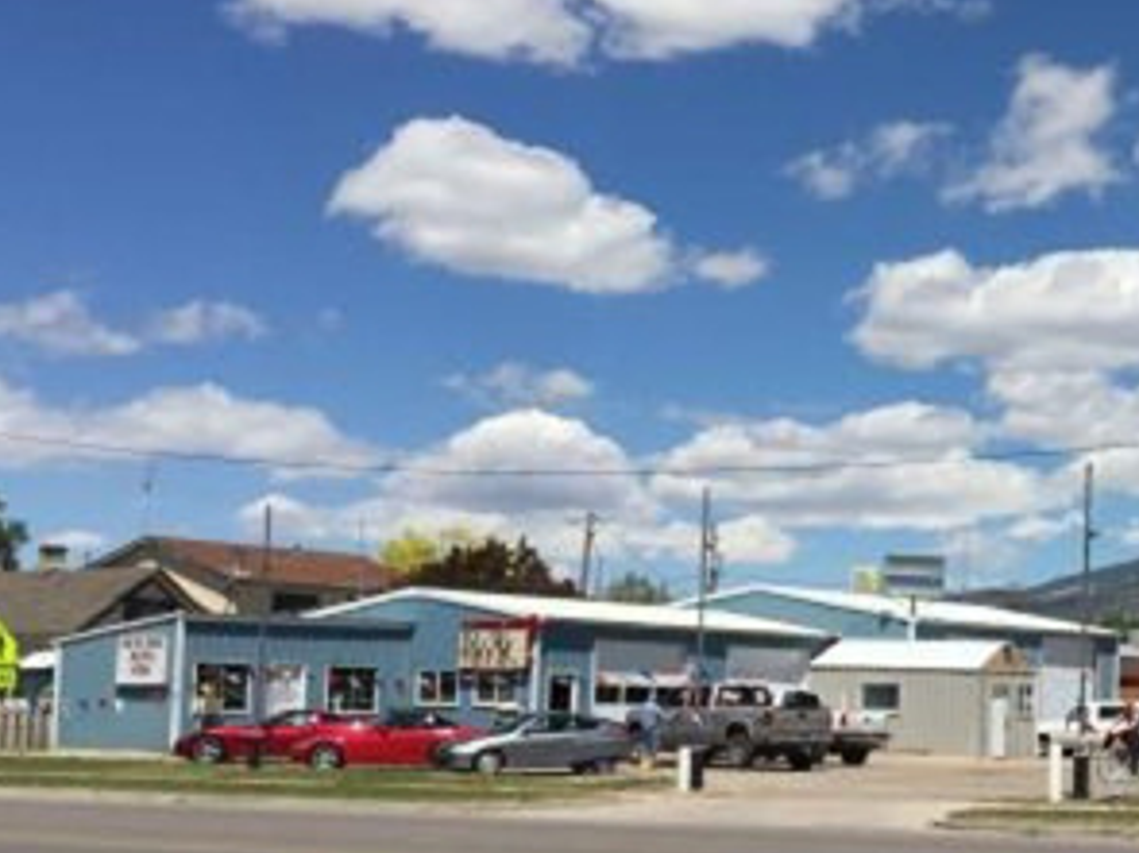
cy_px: 540
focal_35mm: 63
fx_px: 2072
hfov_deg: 28.3
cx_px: 1212
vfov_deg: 23.2
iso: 32
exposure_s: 1/3968
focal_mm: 4.15
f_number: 2.2
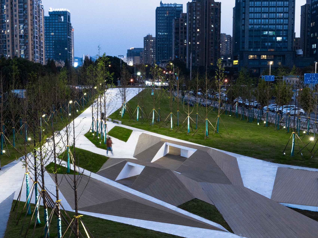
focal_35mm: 48
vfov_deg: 30.3
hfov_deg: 39.7
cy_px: 119
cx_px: 159
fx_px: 441
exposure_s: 1/5
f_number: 3.8
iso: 100
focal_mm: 8.6
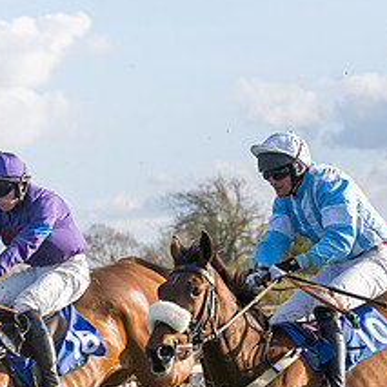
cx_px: 467
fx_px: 4060
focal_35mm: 321
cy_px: 344
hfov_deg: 5.4
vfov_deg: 5.4
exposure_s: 1/1600
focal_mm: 70
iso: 400
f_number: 4
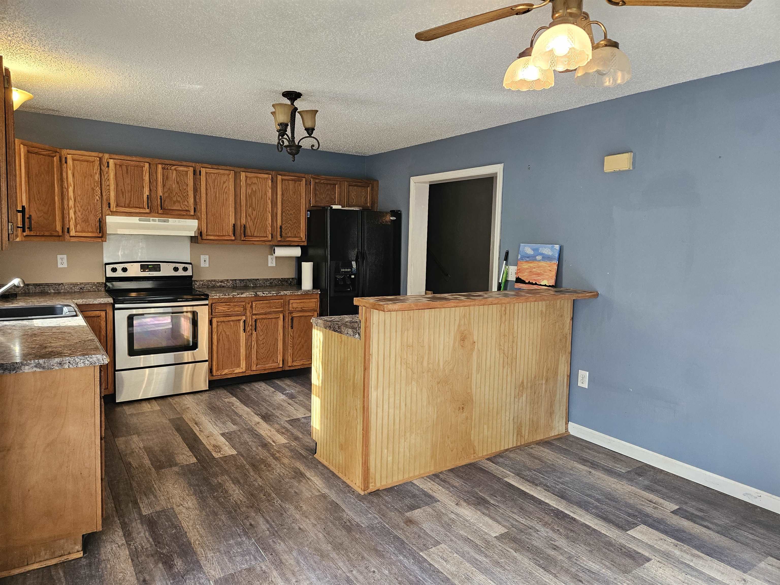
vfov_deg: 58.9
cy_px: 292
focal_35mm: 23
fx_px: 518
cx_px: 390
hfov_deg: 73.9
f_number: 1.8
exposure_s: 1/120
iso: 400
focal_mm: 5.4
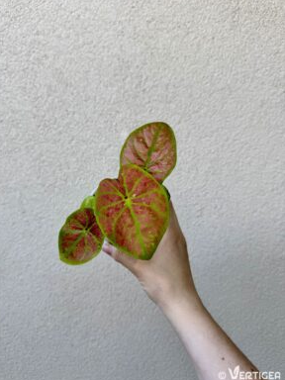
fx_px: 274
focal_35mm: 25
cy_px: 188
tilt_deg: -5.1
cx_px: 138
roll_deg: -1.8
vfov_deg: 69.4
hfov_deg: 54.9
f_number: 1.78
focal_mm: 6.76
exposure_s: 1/248
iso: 64
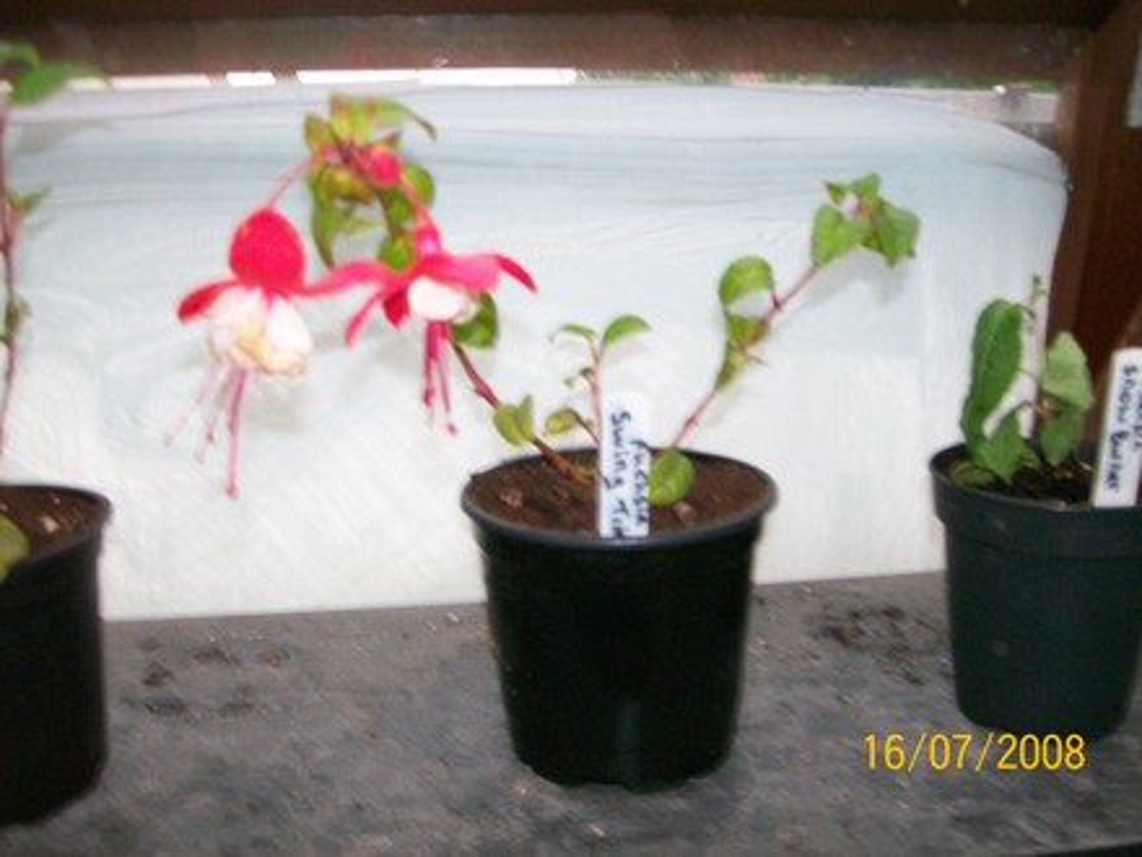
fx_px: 1188
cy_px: 428
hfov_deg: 51.4
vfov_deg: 39.7
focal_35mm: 36
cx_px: 571
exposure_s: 1/75
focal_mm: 6
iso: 140
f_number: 2.7
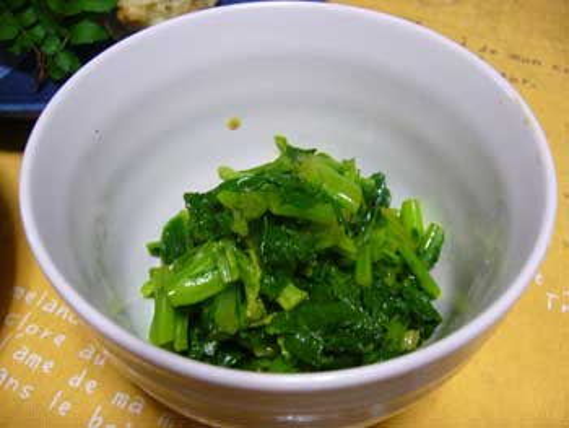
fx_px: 576
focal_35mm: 35
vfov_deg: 40.7
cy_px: 214
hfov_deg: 52.6
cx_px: 284
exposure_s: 1/15
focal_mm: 5.8
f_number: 2.8
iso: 200
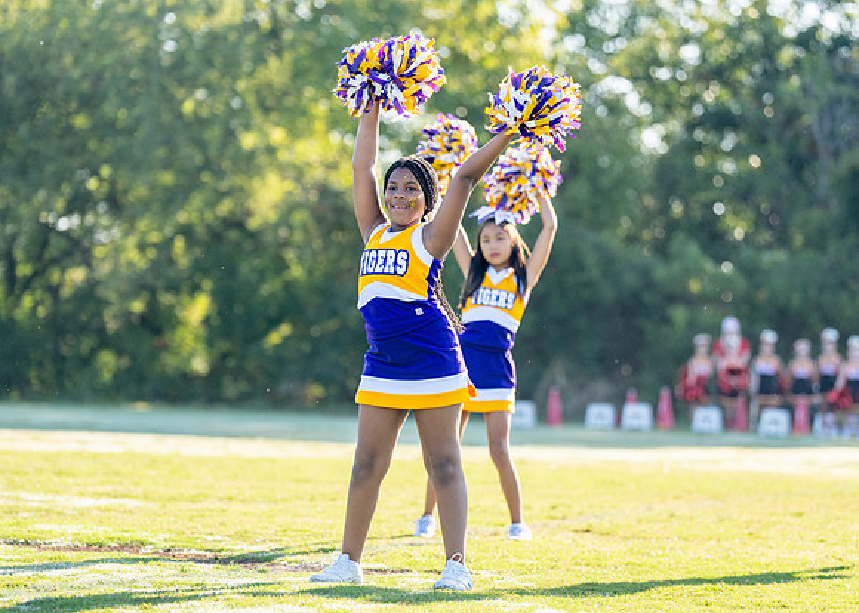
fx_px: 3608
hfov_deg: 13.6
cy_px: 317
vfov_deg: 9.7
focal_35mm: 148
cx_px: 430
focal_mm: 129
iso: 400
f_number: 2.8
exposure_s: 1/2000
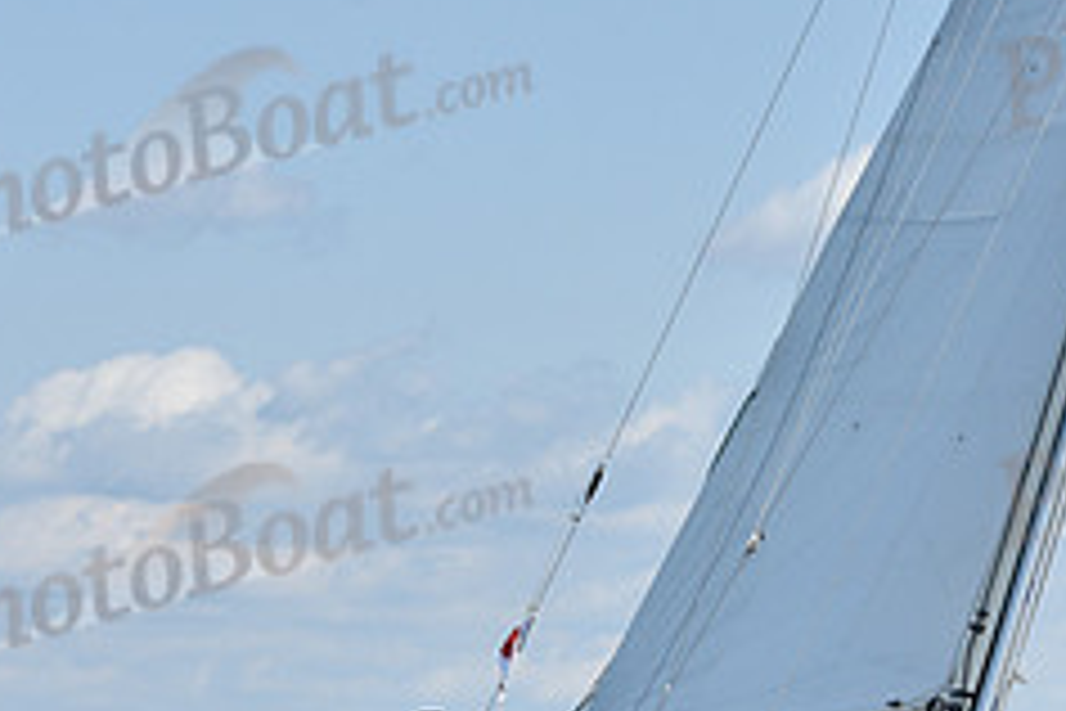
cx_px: 769
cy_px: 727
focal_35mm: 294
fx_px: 8705
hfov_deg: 7.0
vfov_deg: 4.7
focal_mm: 120
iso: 320
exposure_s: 1/1250
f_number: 8
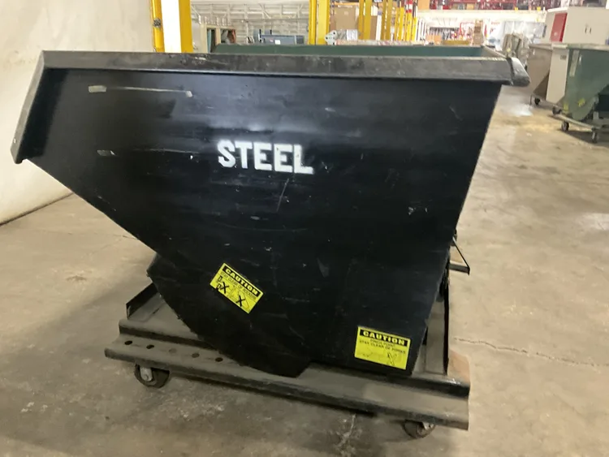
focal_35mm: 29
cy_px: 228
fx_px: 510
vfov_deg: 48.3
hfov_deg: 61.6
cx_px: 304
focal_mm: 3
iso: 500
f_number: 1.8
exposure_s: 1/30
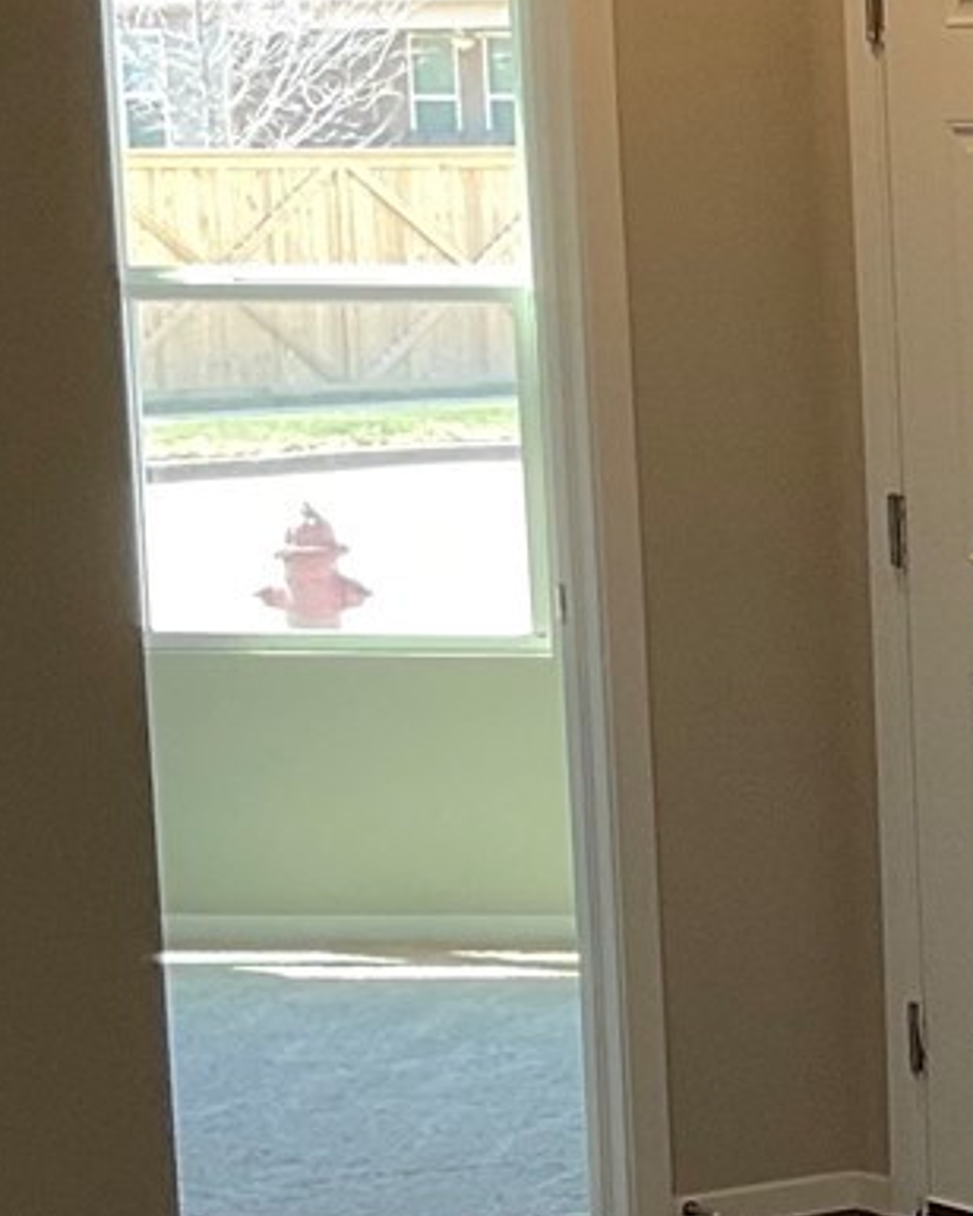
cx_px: 2331
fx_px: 5075
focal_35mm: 141
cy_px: 929
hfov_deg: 9.7
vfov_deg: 13.6
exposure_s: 1/60
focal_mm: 3
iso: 40
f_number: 1.8
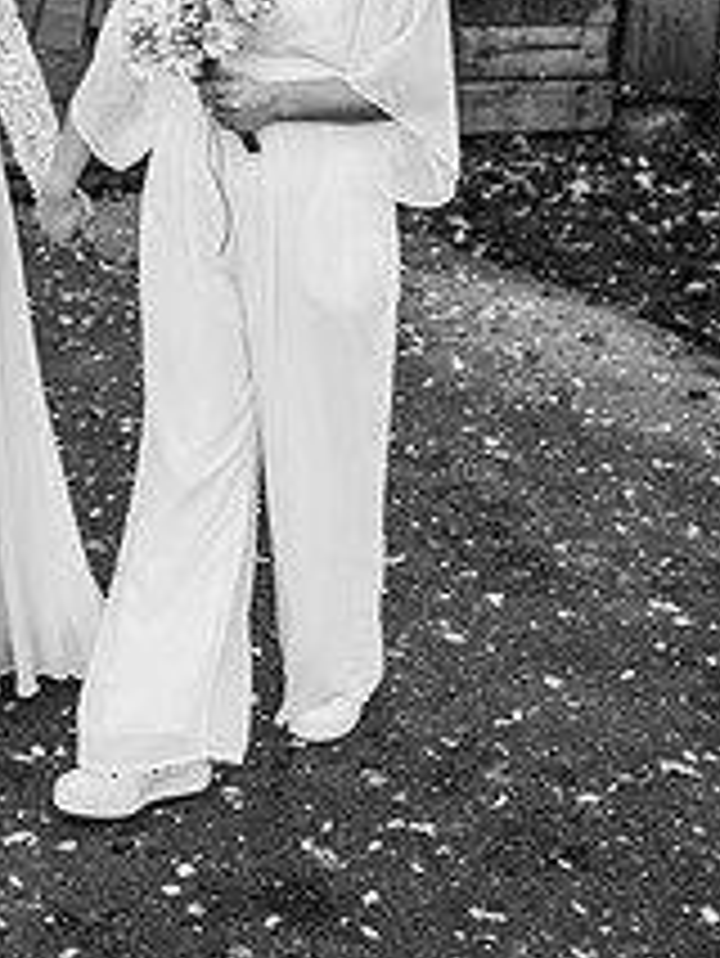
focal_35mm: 71
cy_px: 153
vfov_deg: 26.7
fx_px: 1967
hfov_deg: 20.3
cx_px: 74
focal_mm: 35
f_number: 3.5
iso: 100
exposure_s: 1/400
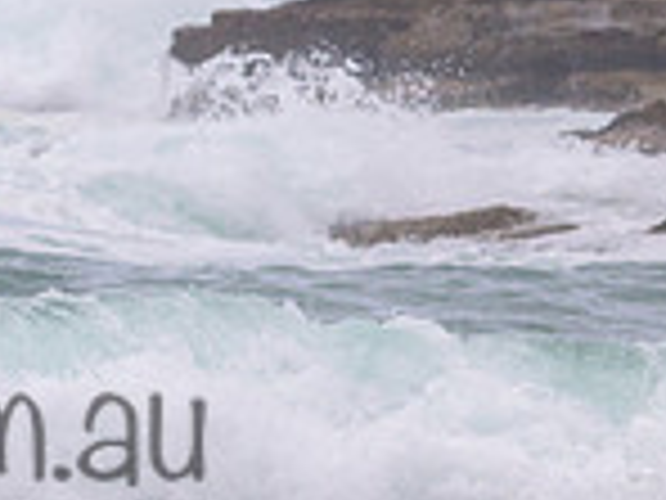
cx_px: -270
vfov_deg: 1.0
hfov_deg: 1.4
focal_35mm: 1440
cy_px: 376
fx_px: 27705
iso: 560
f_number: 11
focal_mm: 380
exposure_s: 1/1250
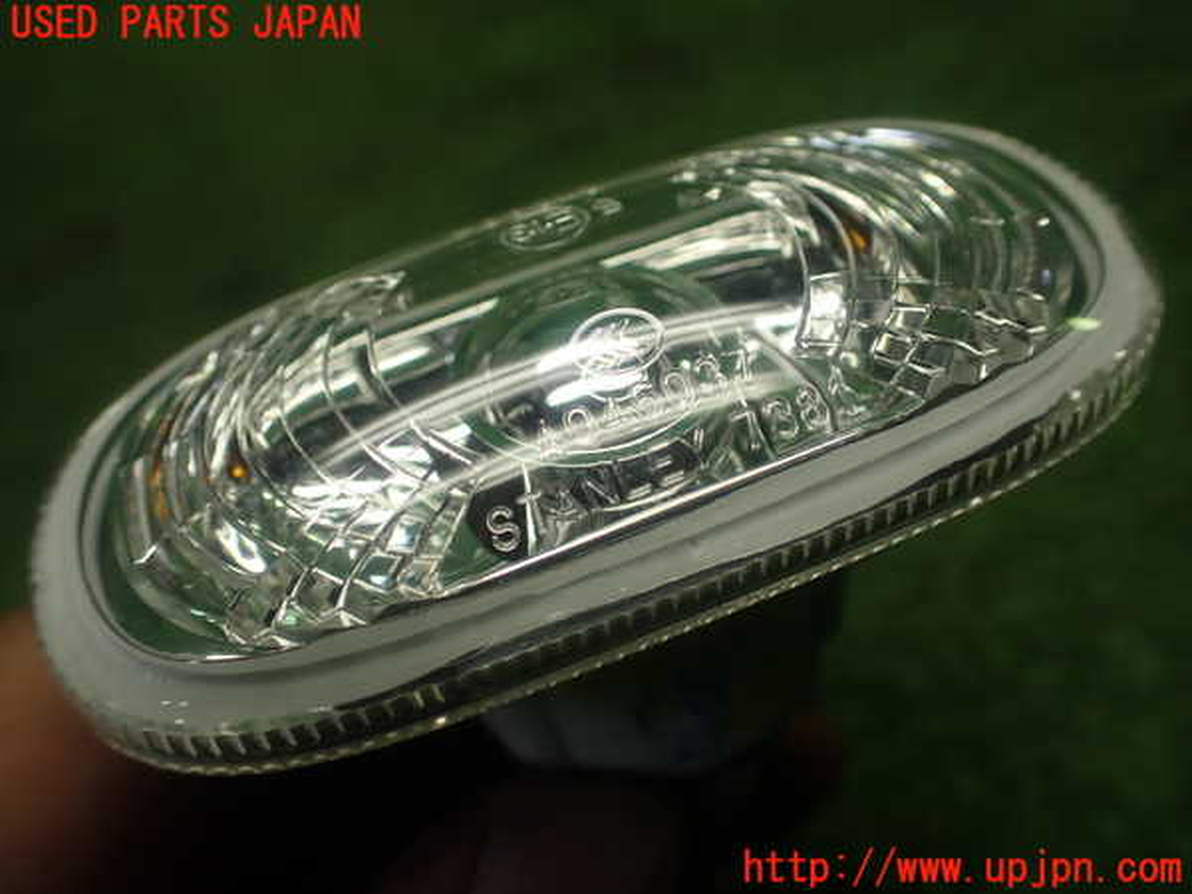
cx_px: 596
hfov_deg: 60.0
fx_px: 1033
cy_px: 447
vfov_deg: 46.8
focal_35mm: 30
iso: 125
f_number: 2.3
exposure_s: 1/125
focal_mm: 5.4
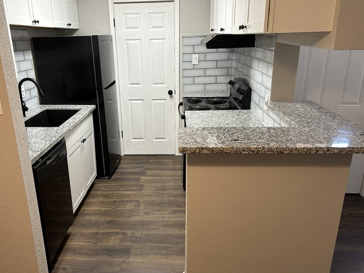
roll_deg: +2.4
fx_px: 315
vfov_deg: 46.7
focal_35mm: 30
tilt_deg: -18.3
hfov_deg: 59.8
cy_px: 144
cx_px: 162
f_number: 1.5
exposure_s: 1/60
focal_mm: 5.7
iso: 125
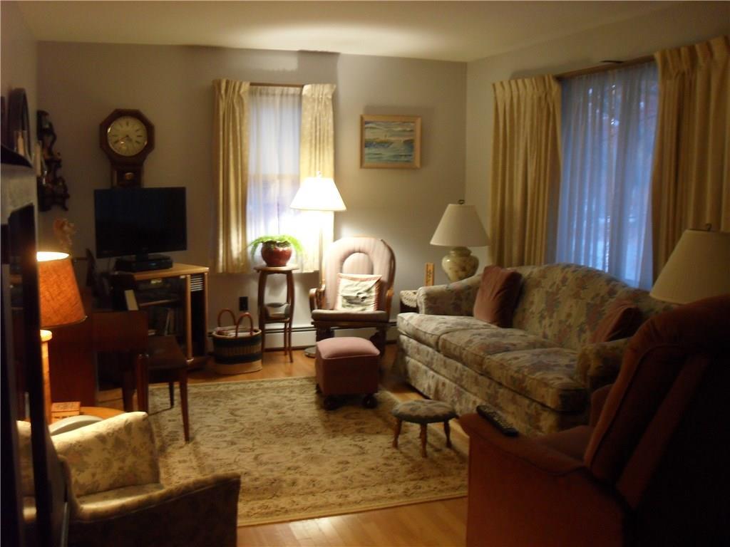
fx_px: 738
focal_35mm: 35
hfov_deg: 52.6
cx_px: 365
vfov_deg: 40.7
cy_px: 274
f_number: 2.8
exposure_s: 1/10
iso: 200
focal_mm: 6.2
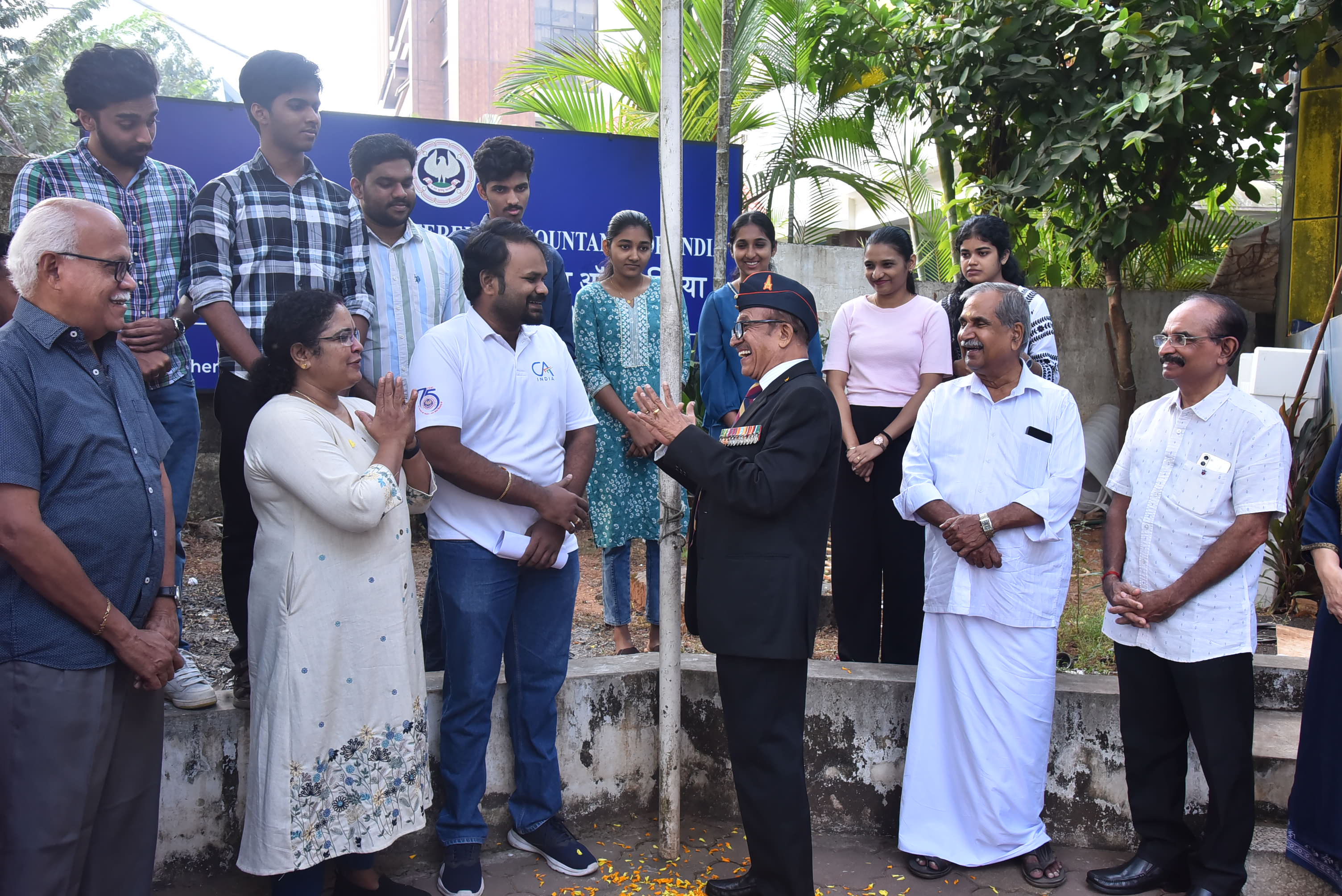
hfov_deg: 58.7
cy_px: 448
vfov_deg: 41.1
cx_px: 671
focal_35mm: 32
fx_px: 1193
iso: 1600
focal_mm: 32
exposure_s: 1/160
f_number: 9
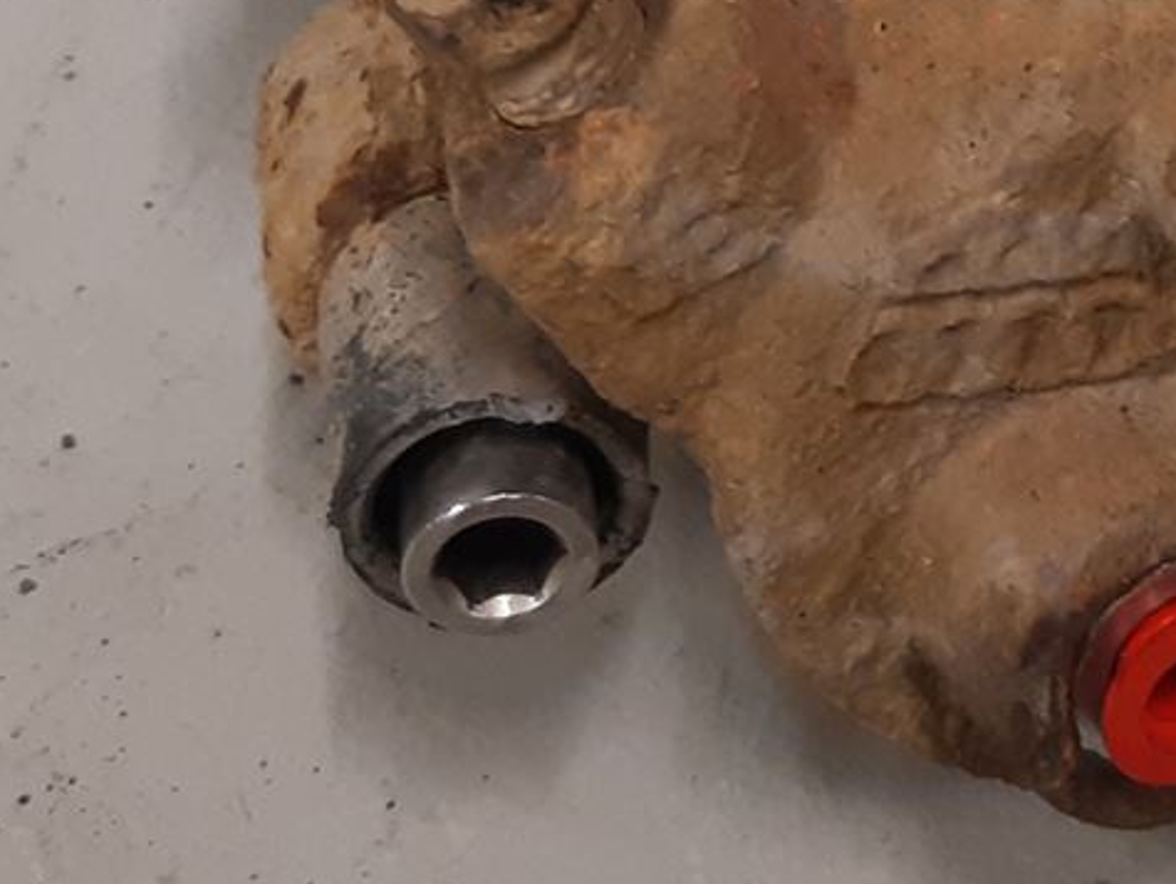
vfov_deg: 12.7
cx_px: 1079
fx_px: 3808
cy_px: -374
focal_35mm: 112
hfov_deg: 17.3
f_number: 1.7
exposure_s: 1/50
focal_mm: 3.93
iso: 125
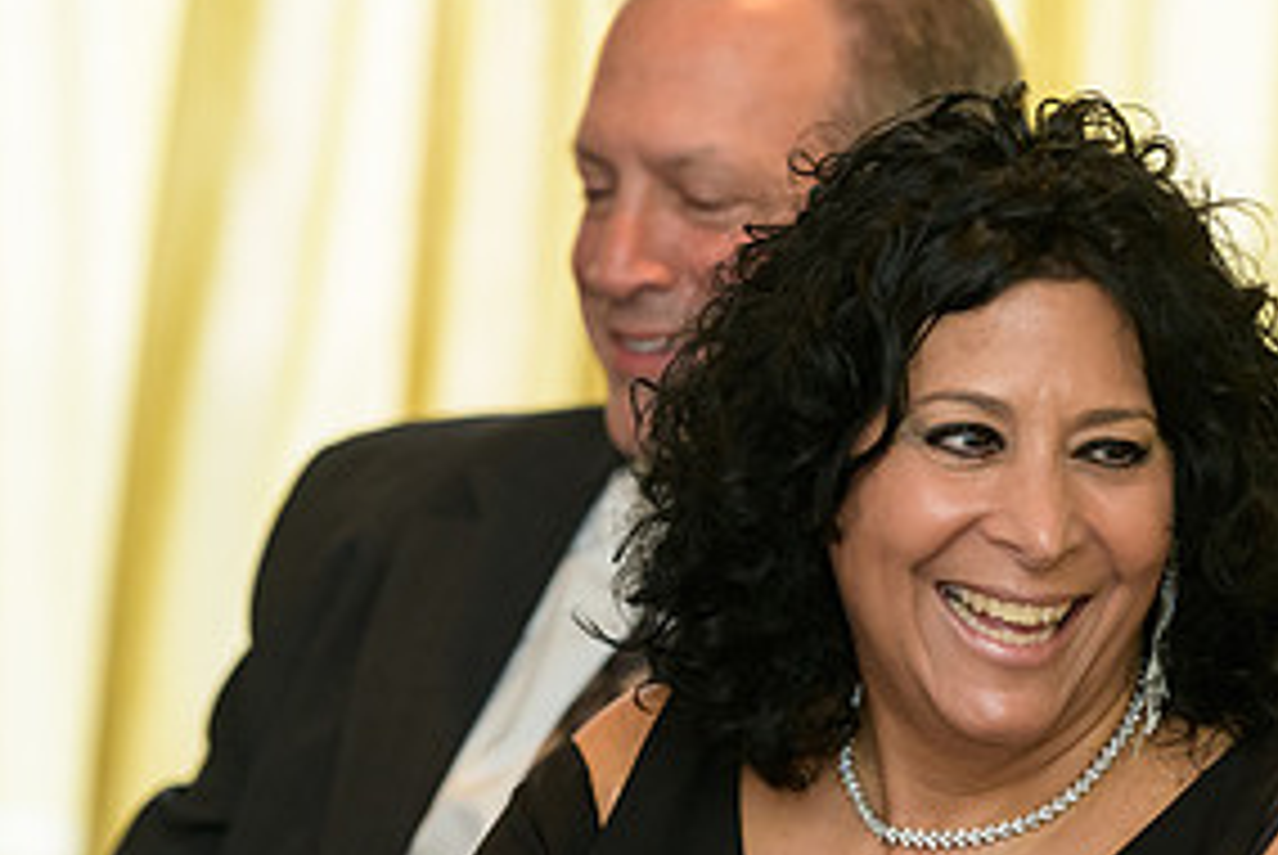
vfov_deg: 5.5
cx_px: 1012
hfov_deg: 8.2
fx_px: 8848
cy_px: 628
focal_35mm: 249
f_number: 3.2
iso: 1600
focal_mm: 122
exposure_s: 1/125
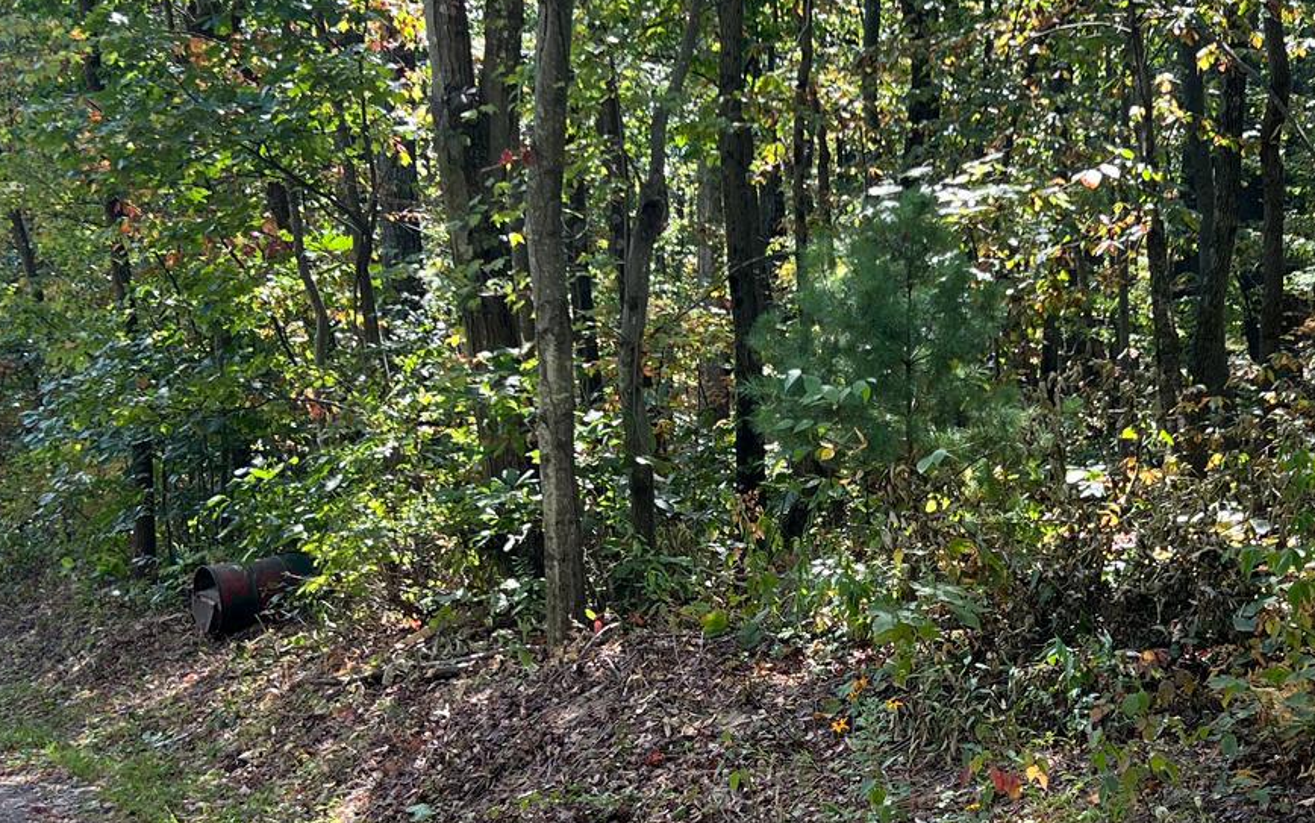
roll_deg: -2.4
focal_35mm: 65
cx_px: 862
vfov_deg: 20.0
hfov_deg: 31.3
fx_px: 2330
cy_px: 450
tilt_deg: -8.2
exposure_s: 1/250
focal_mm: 5.7
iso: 40
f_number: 1.5
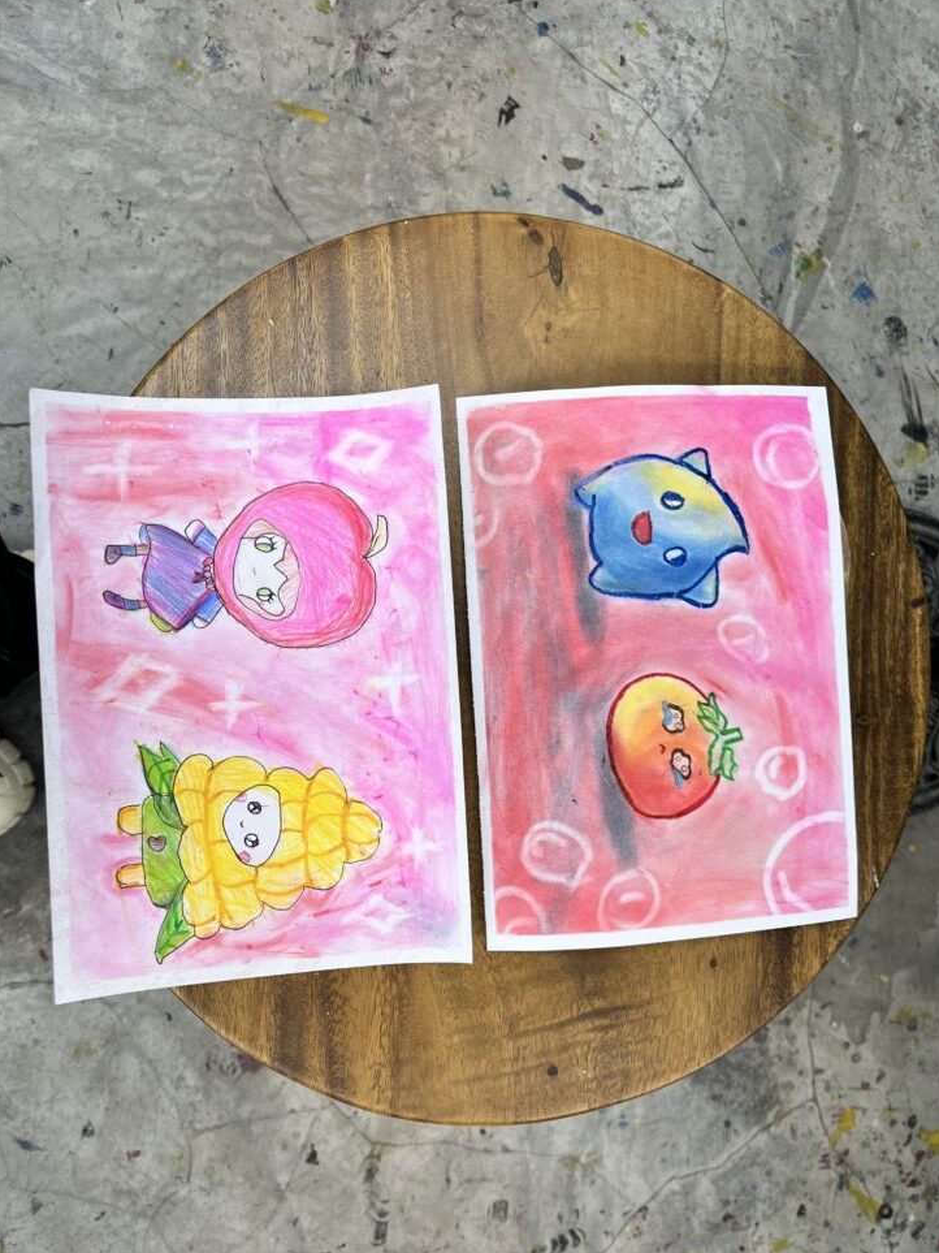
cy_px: 635
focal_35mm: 27
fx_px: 977
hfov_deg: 51.3
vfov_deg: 65.3
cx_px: 463
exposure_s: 1/200
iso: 40
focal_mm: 5.1
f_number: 1.6
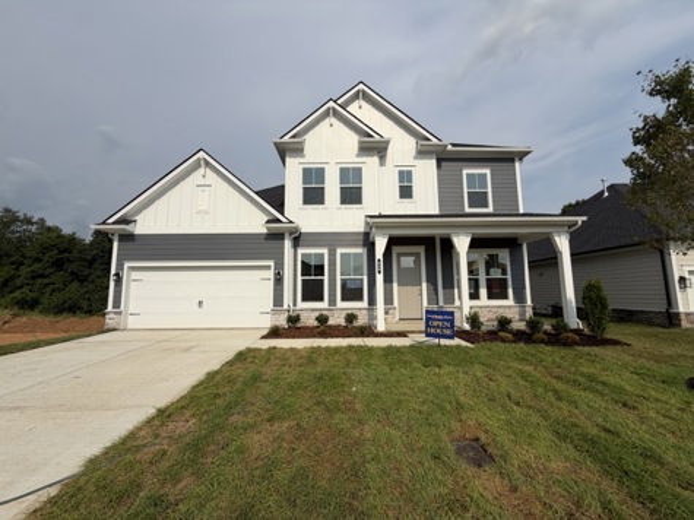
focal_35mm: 14
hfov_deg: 102.1
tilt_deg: +7.9
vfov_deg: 85.6
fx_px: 281
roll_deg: +0.2
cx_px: 347
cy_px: 260
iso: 20
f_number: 2.2
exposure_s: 1/1698
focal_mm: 2.22
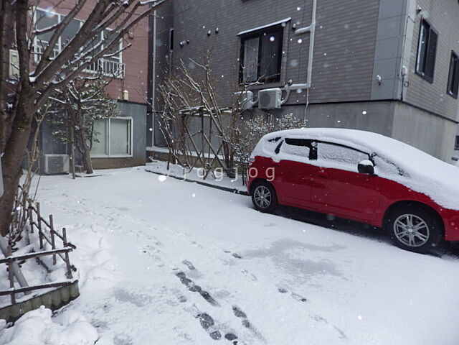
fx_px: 292
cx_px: 230
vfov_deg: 61.1
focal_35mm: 22
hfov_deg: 76.4
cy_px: 172
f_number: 3.1
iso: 100
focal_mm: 4
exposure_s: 1/1250
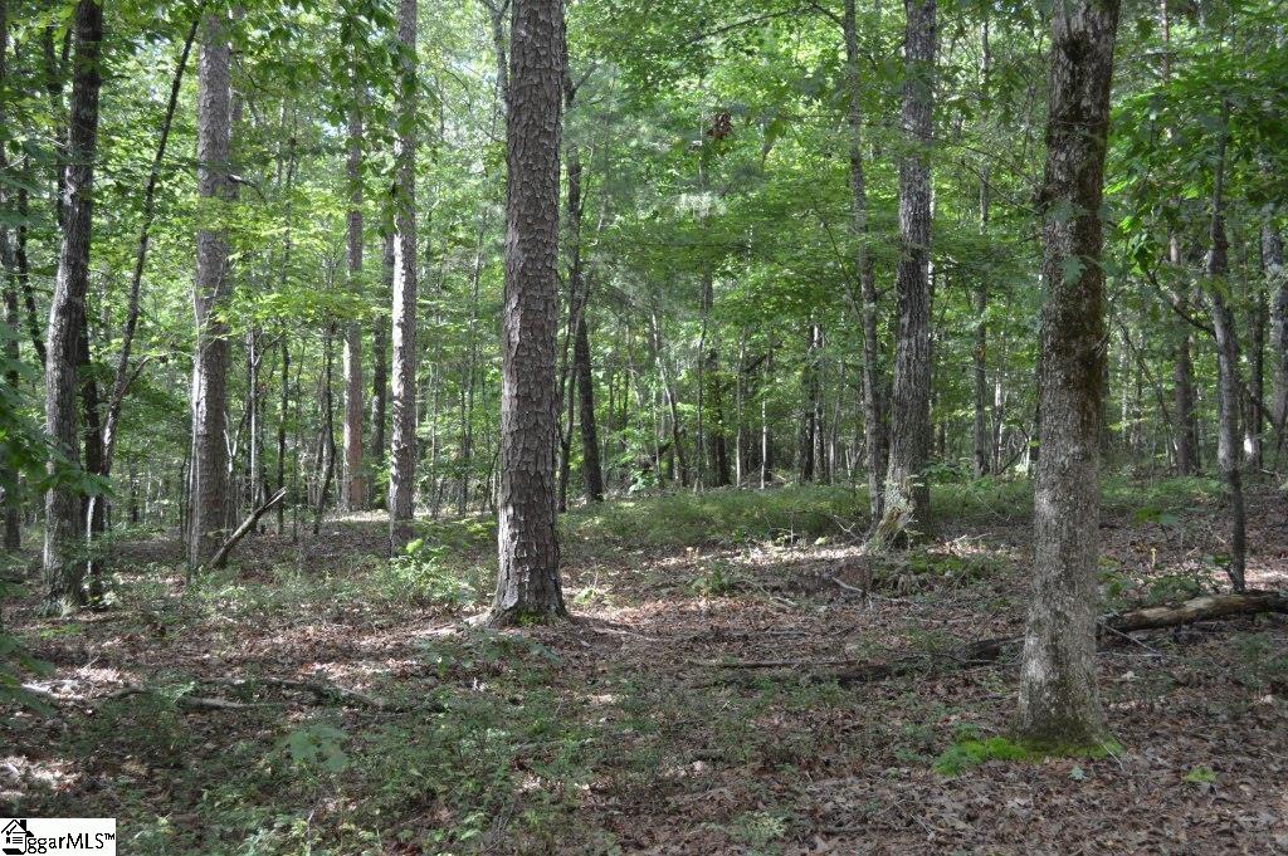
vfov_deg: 28.0
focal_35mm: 48
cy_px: 428
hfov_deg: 41.1
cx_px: 644
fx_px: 1716
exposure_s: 1/100
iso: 400
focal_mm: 32
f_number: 5
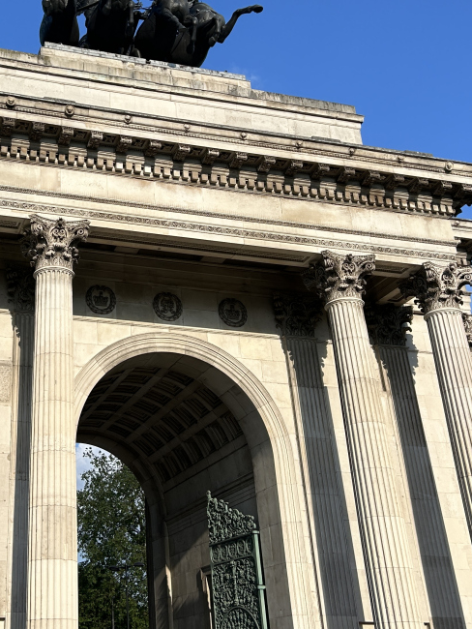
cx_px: 82
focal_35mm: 48
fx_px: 872
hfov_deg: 29.5
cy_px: 224
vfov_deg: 39.3
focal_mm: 5.7
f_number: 1.5
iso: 50
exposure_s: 1/4831
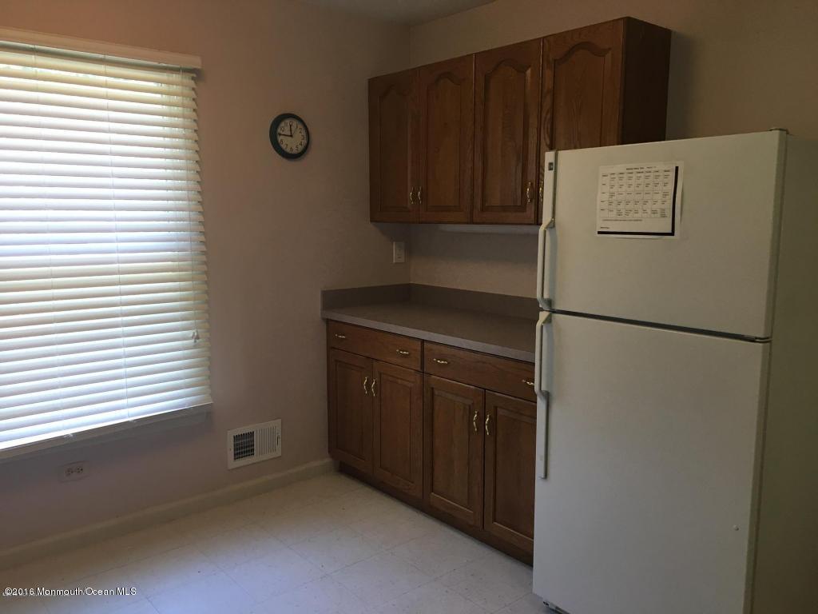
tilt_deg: -6.8
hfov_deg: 61.7
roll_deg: +0.3
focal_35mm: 29
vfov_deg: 48.2
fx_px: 685
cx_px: 409
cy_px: 307
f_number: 2.2
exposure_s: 1/30
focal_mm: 4.15
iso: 40
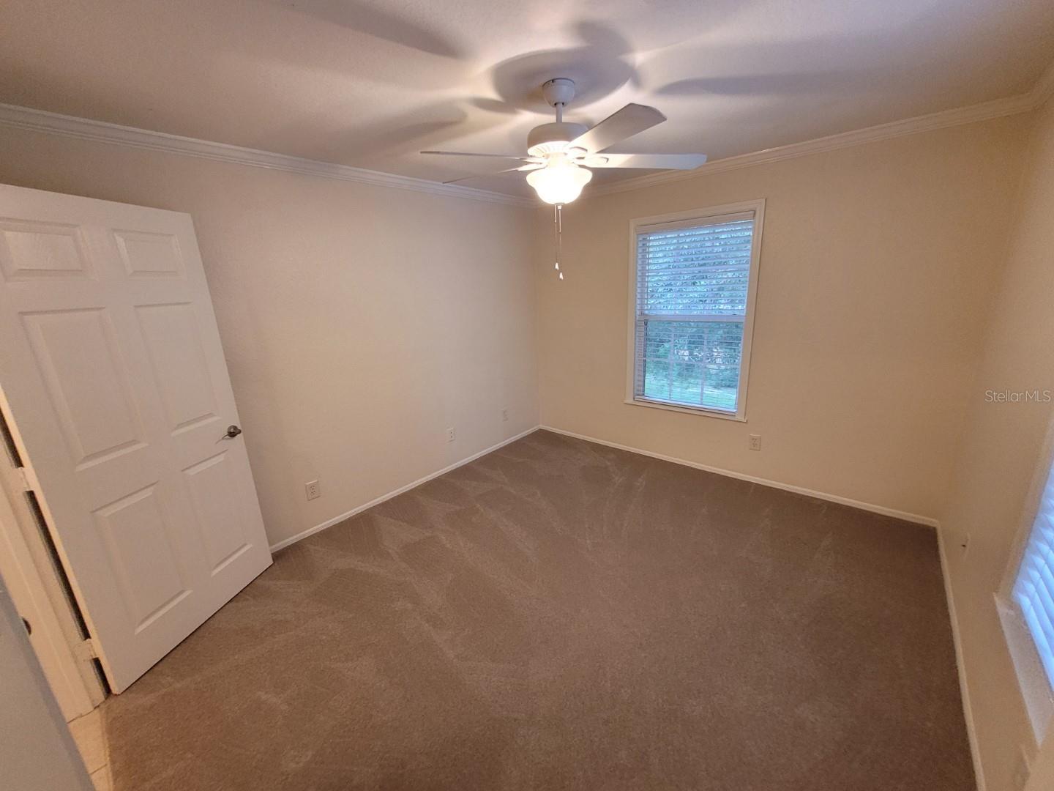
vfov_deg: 89.9
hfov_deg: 106.2
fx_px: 396
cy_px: 396
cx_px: 527
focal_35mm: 13
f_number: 2.2
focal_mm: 1.74
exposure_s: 1/40
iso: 320
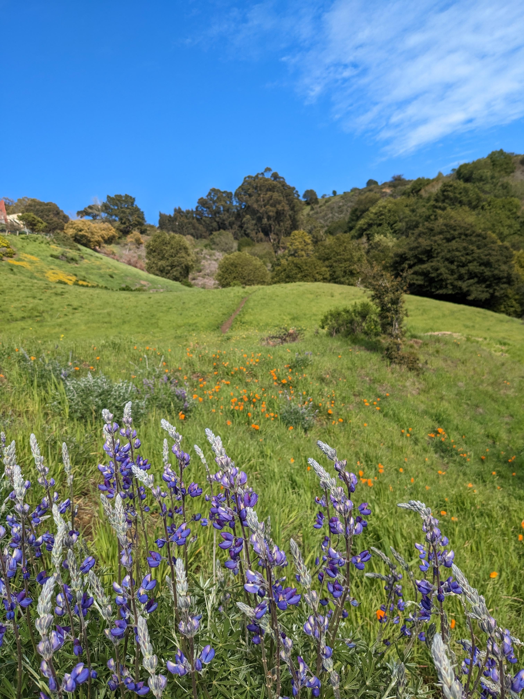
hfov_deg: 51.4
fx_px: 545
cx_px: 262
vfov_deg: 65.3
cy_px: 350
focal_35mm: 27
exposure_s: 1/2128
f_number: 1.73
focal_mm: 4.38
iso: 58
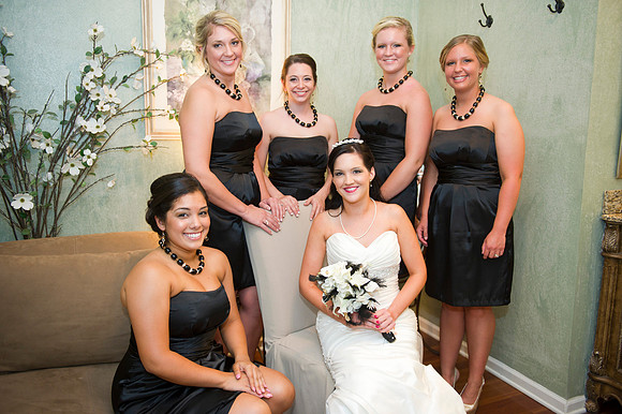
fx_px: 553
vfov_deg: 41.1
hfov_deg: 58.7
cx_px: 311
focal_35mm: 32
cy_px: 207
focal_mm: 32
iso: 800
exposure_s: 1/80
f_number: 2.8
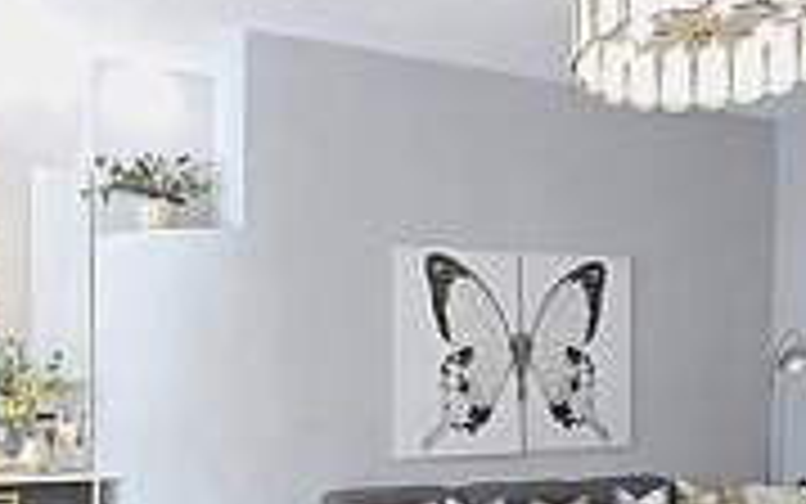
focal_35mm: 37
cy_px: 418
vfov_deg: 33.3
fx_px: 813
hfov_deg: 52.7
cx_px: 437
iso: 160
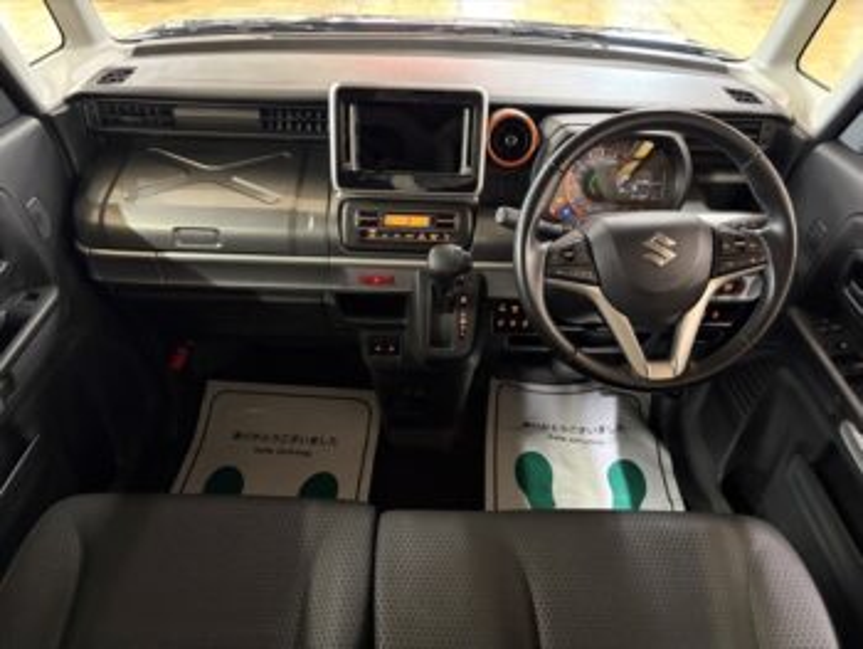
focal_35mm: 26
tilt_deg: -38.1
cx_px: 432
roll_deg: -0.2
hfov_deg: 67.3
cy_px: 324
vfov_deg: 53.1
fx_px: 649
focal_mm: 5.96
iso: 640
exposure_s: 1/30
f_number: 1.6
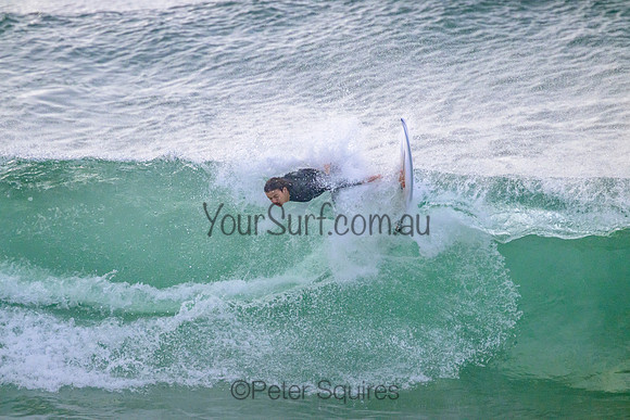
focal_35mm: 800
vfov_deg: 1.7
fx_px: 14003
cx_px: 315
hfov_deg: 2.6
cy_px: 210
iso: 3200
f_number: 11
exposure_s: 1/2000
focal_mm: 800
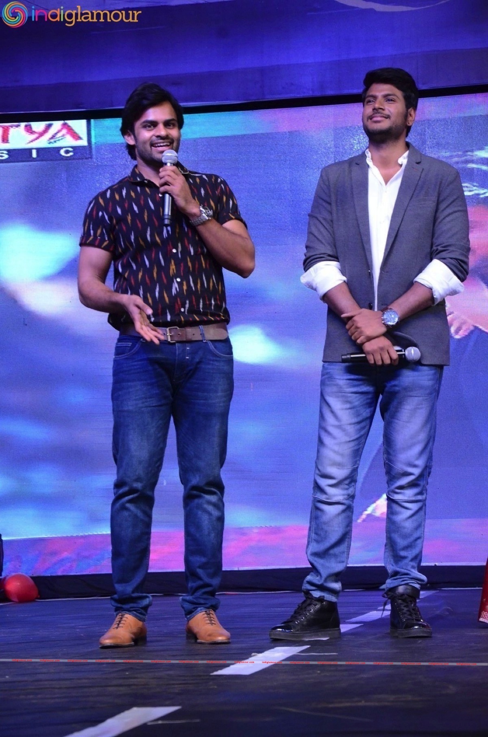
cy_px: 368
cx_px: 244
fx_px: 2450
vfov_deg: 17.1
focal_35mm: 120
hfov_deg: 11.4
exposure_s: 1/125
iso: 3200
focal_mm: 80
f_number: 5.6
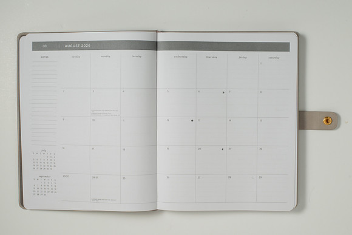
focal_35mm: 59
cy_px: 126
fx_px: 577
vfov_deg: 23.0
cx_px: 169
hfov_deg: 33.9
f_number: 10
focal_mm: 50
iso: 200
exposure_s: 1/200
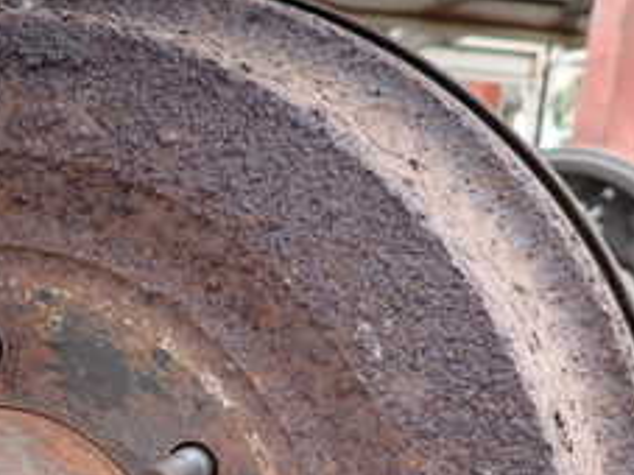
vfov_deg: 21.2
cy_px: 509
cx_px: 101
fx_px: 1208
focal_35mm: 66
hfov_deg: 28.6
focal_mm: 4.5
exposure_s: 1/60
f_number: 2
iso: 125
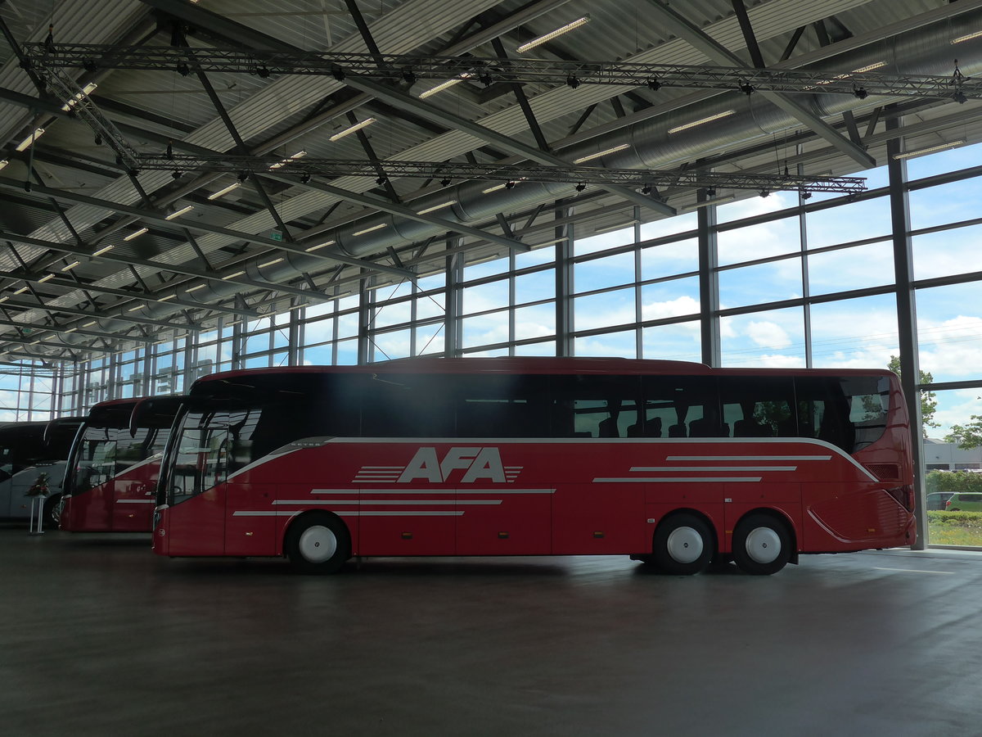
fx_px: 823
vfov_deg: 48.2
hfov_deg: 61.7
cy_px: 368
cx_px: 491
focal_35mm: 29
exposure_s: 1/640
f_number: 3.5
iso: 160
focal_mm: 6
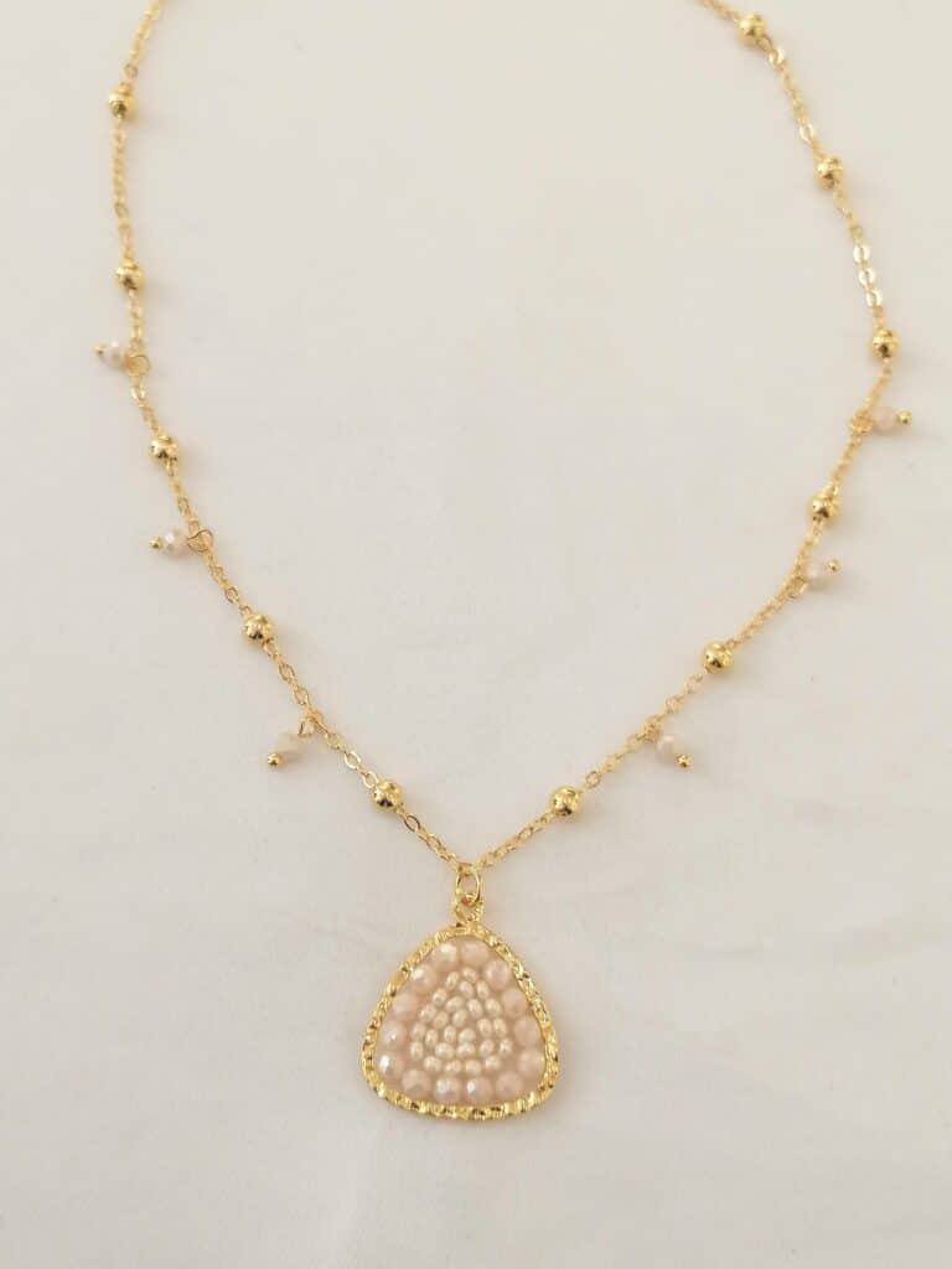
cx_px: 476
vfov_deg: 44.8
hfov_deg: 34.3
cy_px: 634
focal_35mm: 42
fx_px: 1540
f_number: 1.8
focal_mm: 4.75
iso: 100
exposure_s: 1/100
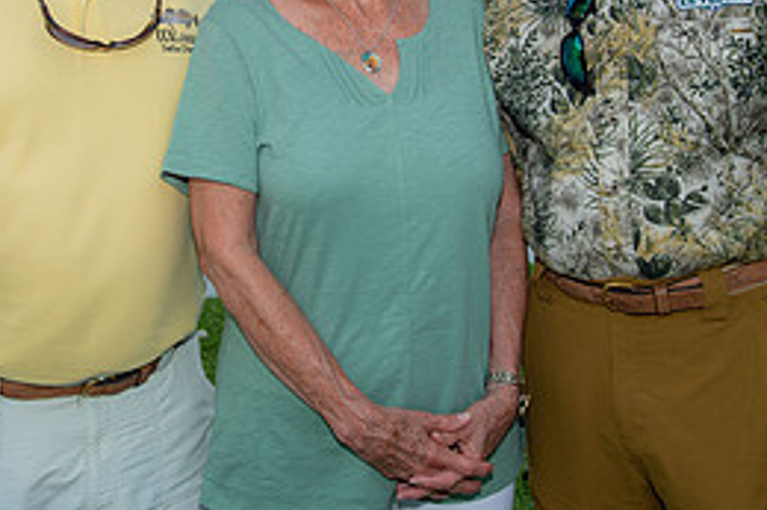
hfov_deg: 34.3
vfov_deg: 22.5
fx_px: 1235
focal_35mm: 58
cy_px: 12
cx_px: 271
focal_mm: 26
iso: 200
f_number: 7.1
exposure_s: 1/200
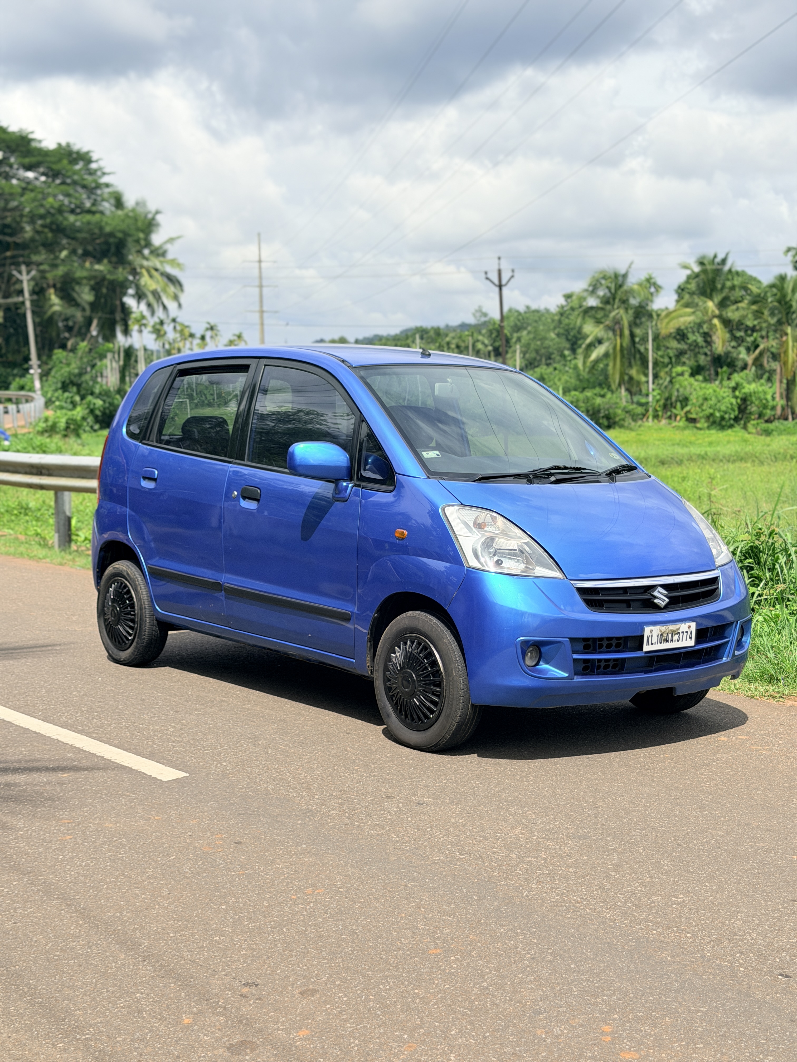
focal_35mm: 48
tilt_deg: -5.7
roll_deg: +0.5
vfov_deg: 39.7
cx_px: 398
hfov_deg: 30.3
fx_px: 1474
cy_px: 531
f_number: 1.78
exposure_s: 1/6536
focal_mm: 6.76
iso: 64
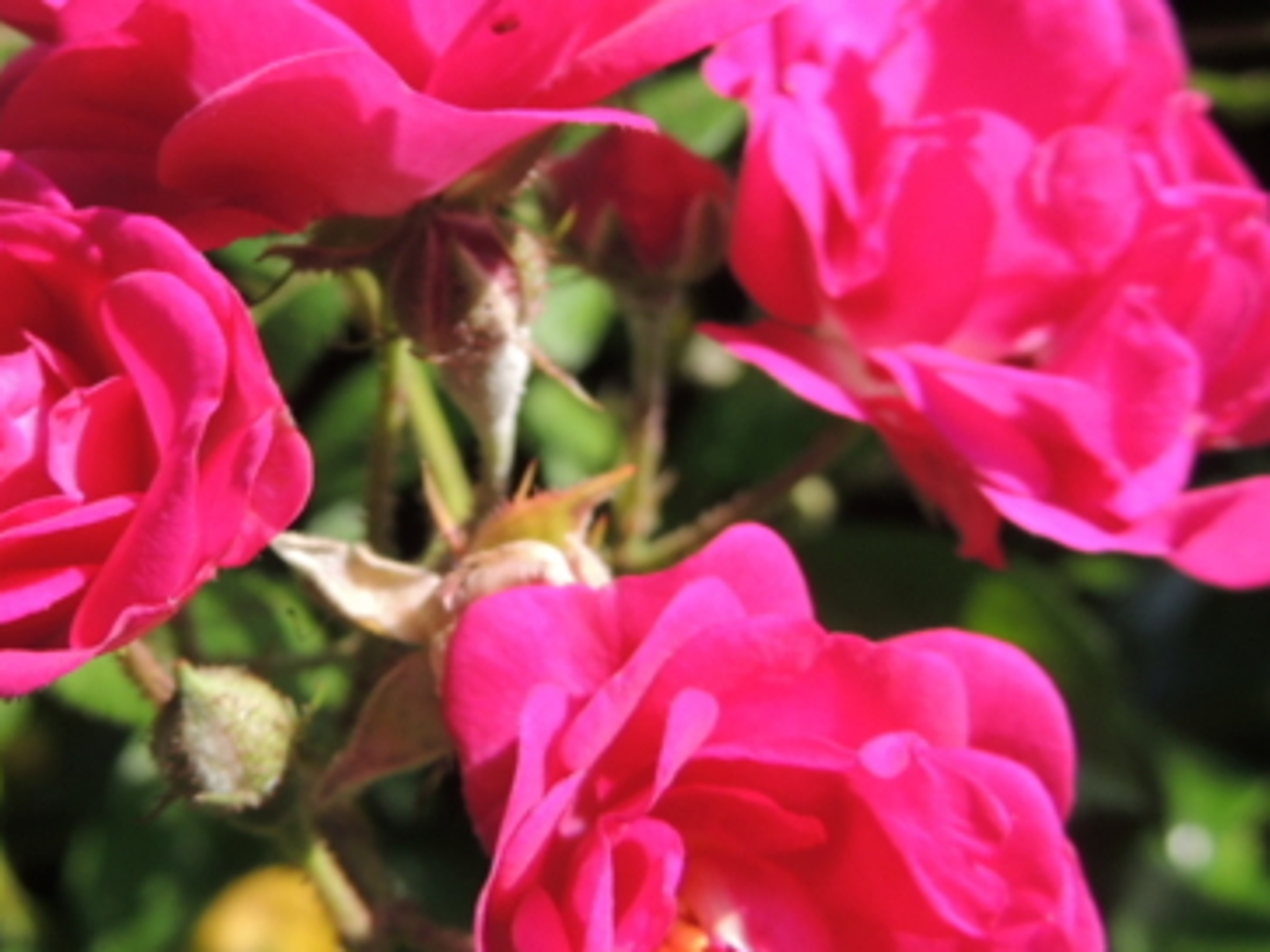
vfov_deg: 22.1
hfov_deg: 29.2
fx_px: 2421
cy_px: 269
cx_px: 419
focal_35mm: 66
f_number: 3.1
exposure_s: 1/640
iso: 100
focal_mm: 5.3
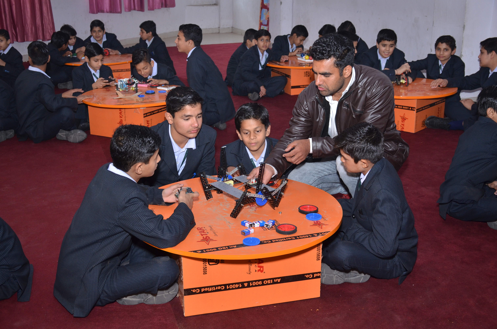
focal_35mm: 45
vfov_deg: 29.7
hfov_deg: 43.7
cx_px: 248
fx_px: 620
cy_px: 164
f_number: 5.6
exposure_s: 1/60
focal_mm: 30
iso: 400
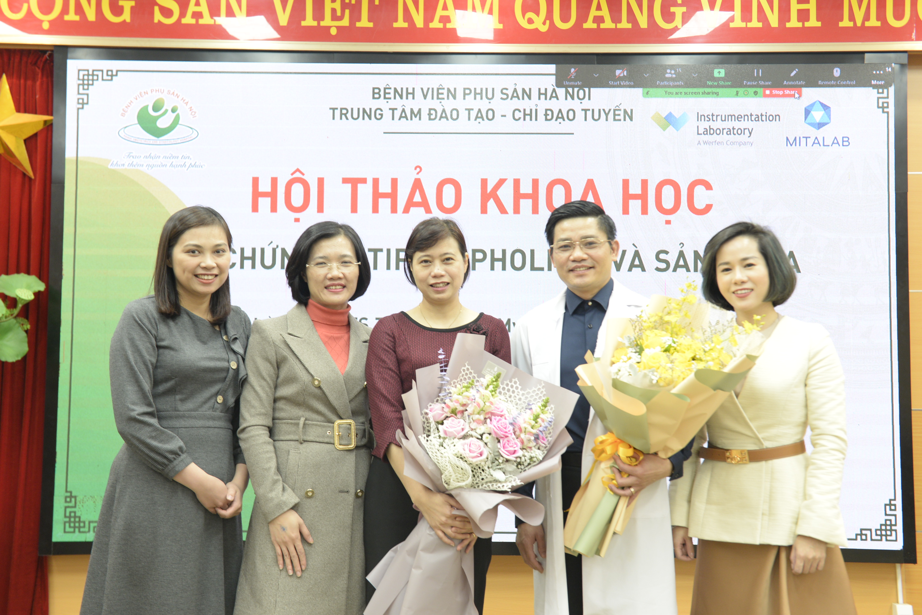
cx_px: 461
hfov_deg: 43.6
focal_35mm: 45
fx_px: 1153
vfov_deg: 29.9
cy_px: 308
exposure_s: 1/50
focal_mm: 45
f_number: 5
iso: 1250
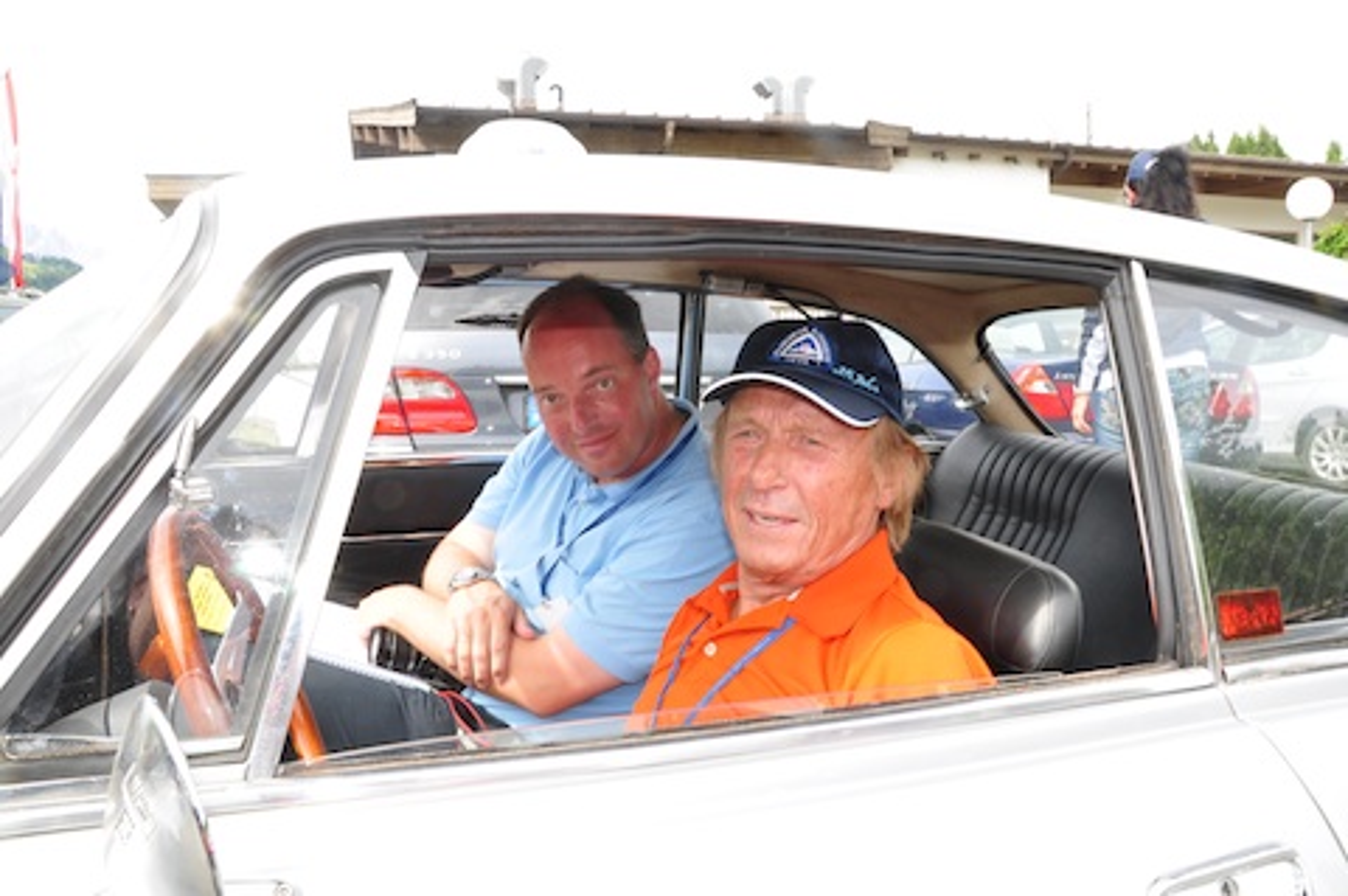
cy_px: 448
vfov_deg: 47.8
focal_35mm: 27
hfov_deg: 67.4
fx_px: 1010
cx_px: 674
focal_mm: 18
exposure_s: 1/30
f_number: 20
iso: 400
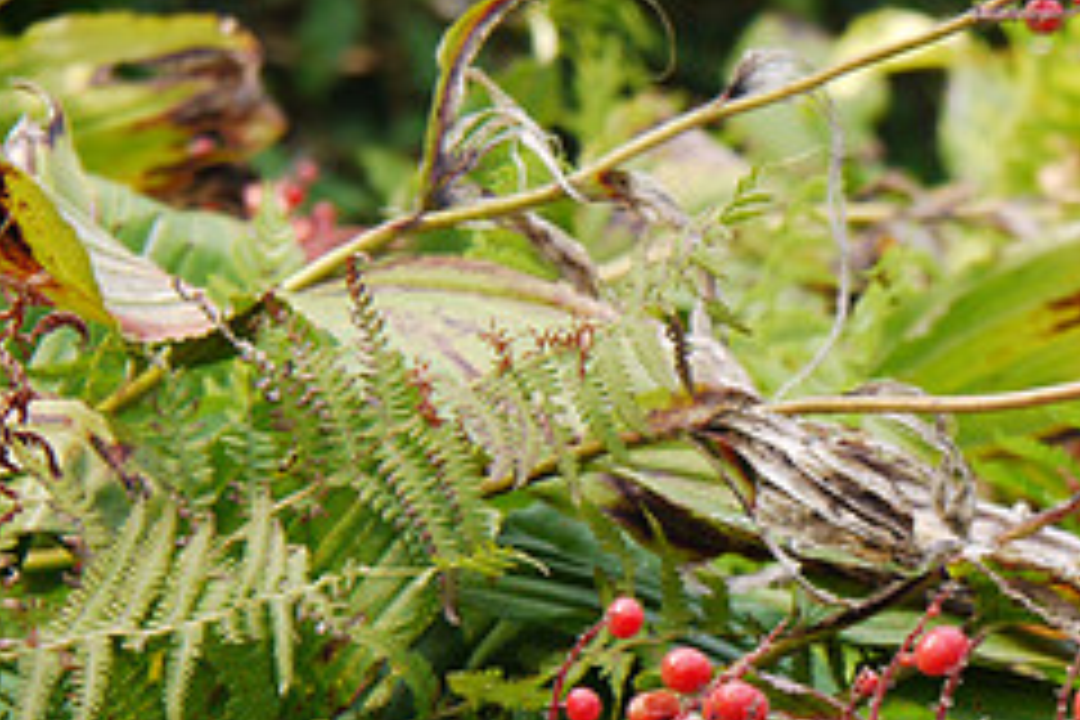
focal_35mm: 272
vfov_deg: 5.0
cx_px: 1282
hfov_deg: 7.5
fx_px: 8159
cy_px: 569
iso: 200
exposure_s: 1/250
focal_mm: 54
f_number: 5.4
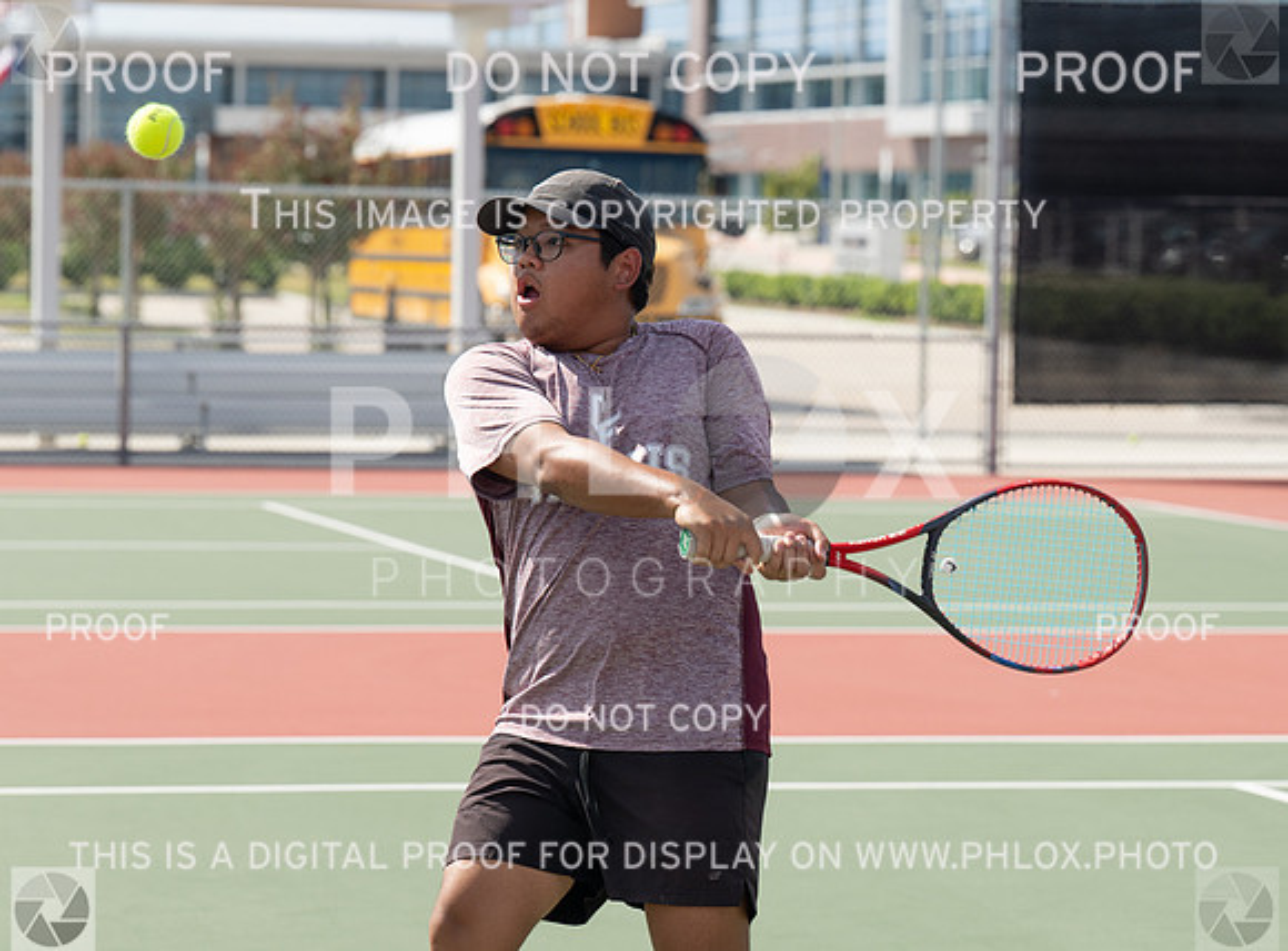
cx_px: 584
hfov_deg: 14.0
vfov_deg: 10.3
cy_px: 532
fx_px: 5249
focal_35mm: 142
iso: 125
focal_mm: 98
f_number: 5
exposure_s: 1/1000
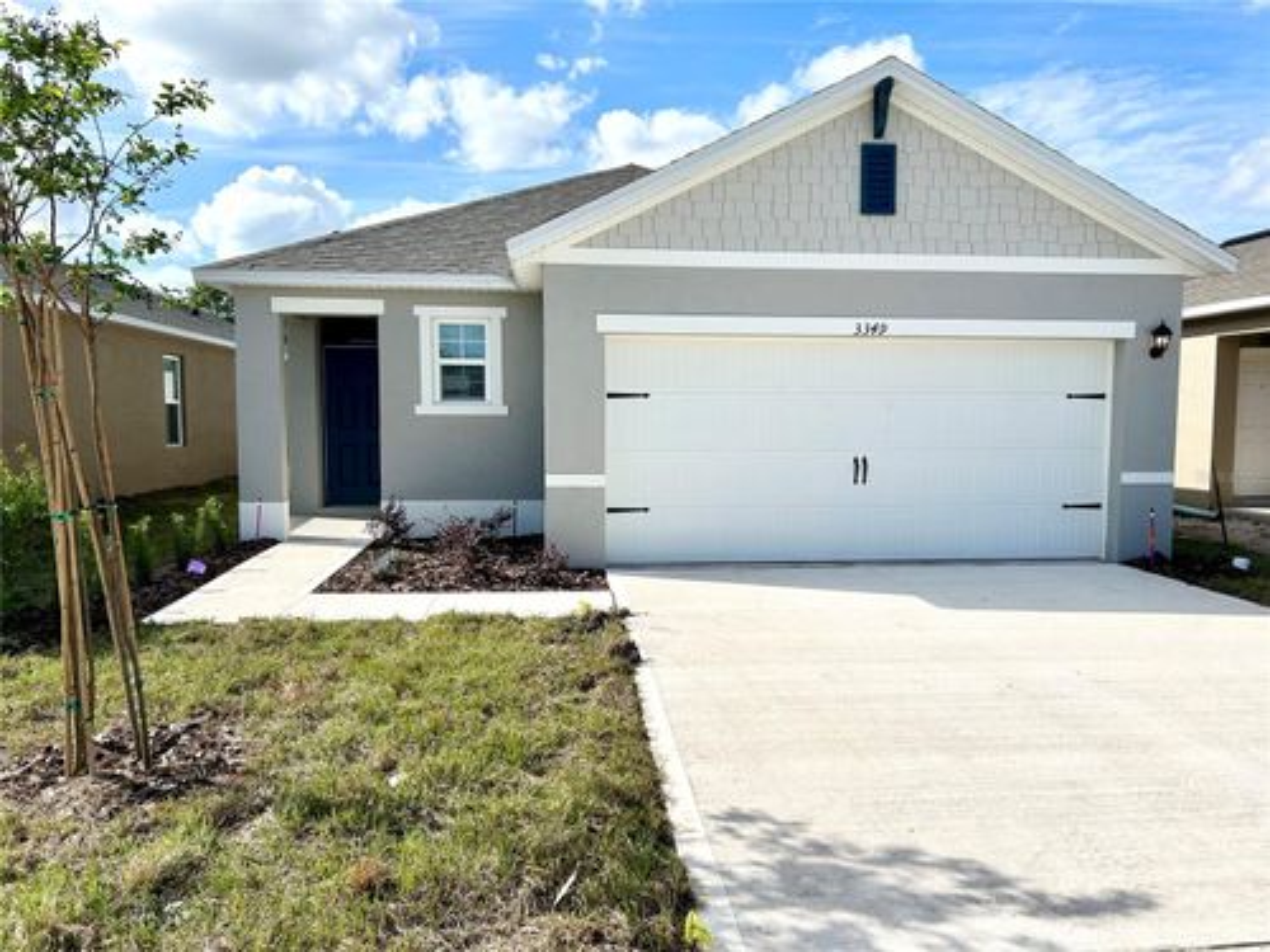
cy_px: 476
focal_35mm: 26
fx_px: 954
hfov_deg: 67.3
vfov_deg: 53.1
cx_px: 635
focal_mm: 5.7
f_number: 1.5
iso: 50
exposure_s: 1/6211
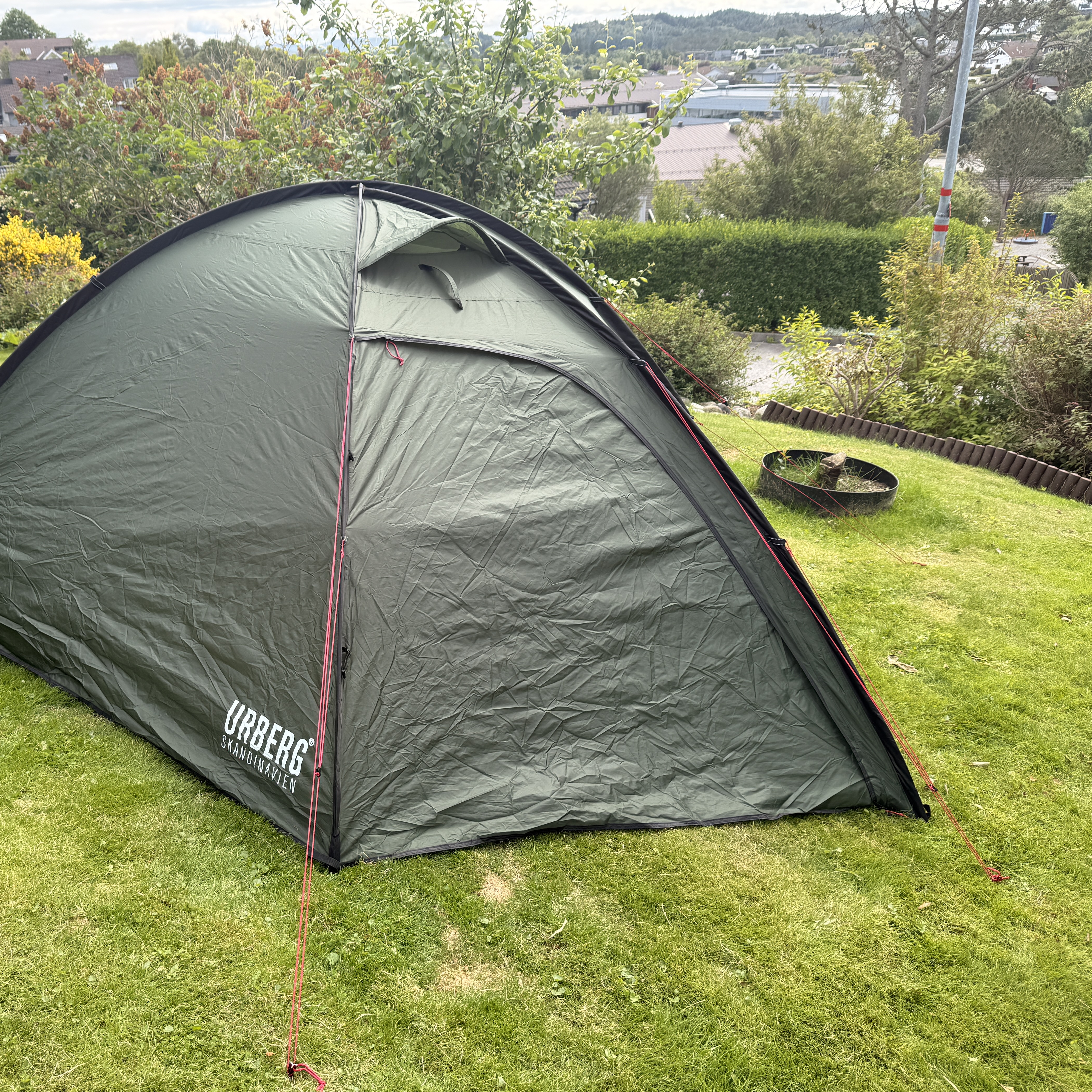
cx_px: 390
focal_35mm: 29
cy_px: 543
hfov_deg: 54.8
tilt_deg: -24.6
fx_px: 1035
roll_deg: +4.2
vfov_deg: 55.6
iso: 80
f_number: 1.78
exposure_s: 1/1385
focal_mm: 6.76
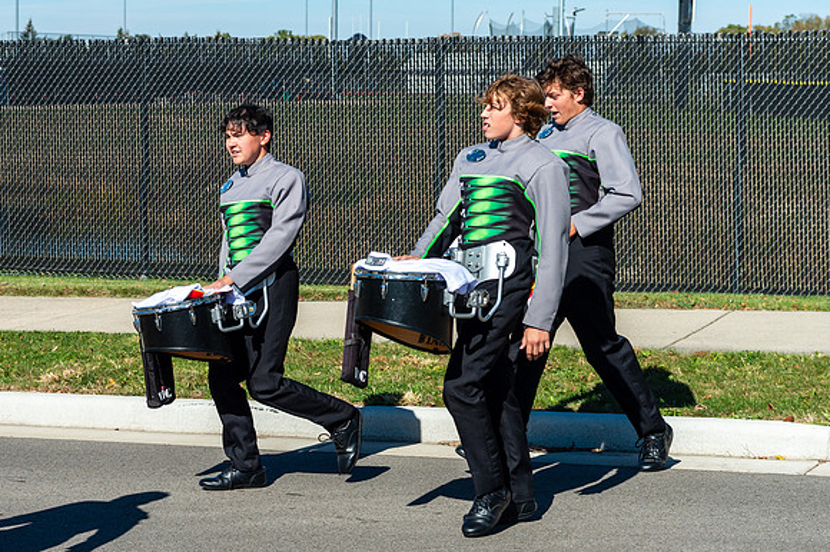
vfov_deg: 15.0
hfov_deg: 22.3
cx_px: 292
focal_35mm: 91
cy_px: 225
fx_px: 2102
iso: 320
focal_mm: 70
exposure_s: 1/1250
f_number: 7.1
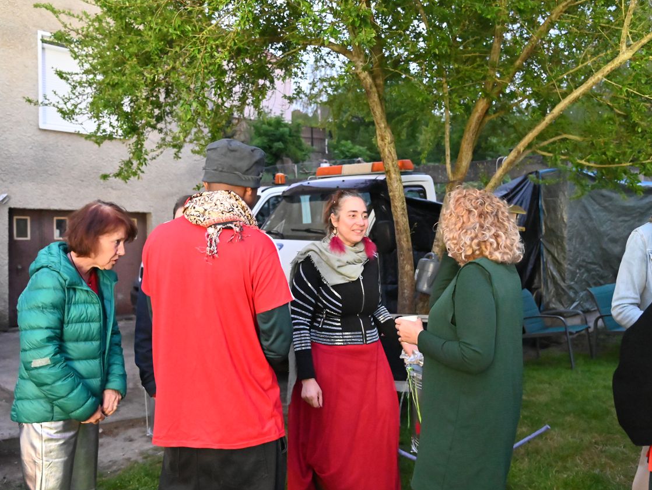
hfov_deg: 55.3
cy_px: 248
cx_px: 336
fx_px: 622
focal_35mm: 33
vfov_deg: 43.0
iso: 25600
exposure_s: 1/50
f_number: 4
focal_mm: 30
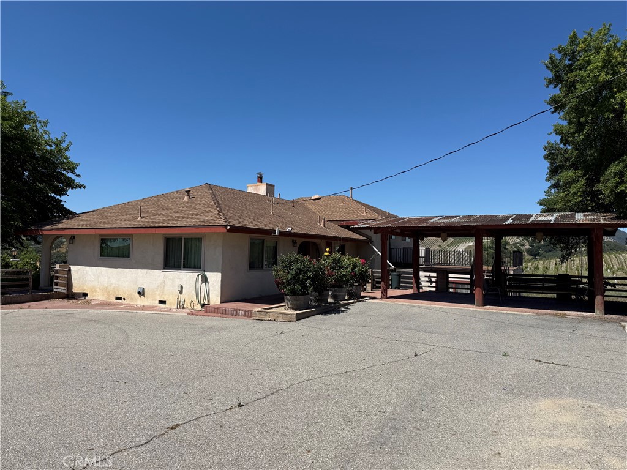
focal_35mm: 24
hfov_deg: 71.6
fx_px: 435
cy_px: 235
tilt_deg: +2.7
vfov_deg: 56.8
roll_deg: -0.5
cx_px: 314
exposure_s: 1/6173
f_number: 1.78
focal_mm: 6.76
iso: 80
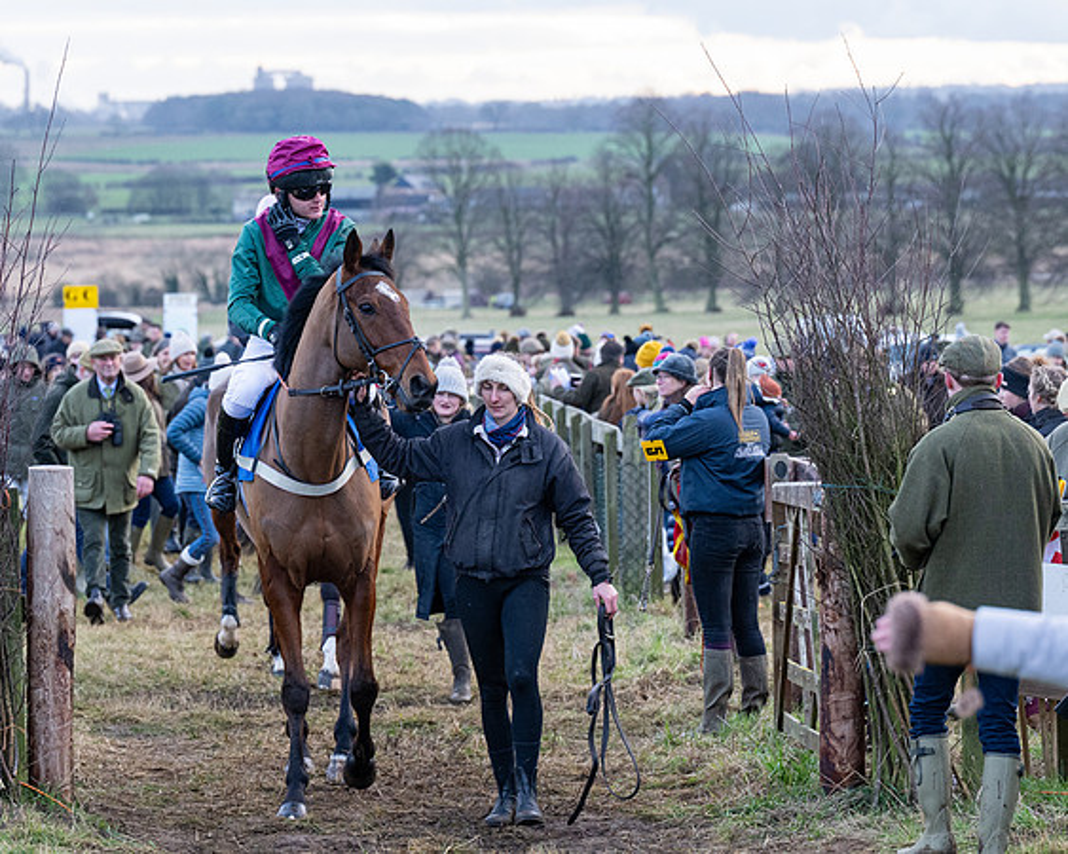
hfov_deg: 12.1
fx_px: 5055
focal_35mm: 160
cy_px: 427
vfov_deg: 9.7
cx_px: 456
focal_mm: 95
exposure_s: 1/400
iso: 1000
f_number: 4
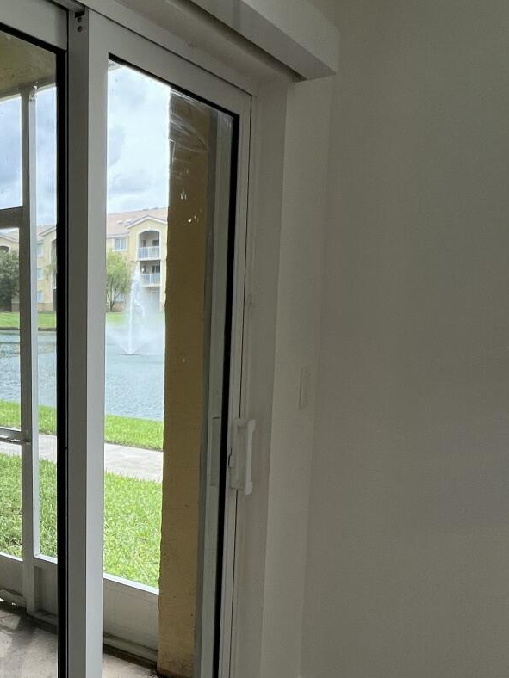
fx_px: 647
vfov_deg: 54.8
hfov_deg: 38.0
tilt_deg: -9.4
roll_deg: +1.0
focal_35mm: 33
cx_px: -4
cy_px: 419
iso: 32
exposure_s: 1/120
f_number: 1.8
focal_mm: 1.57
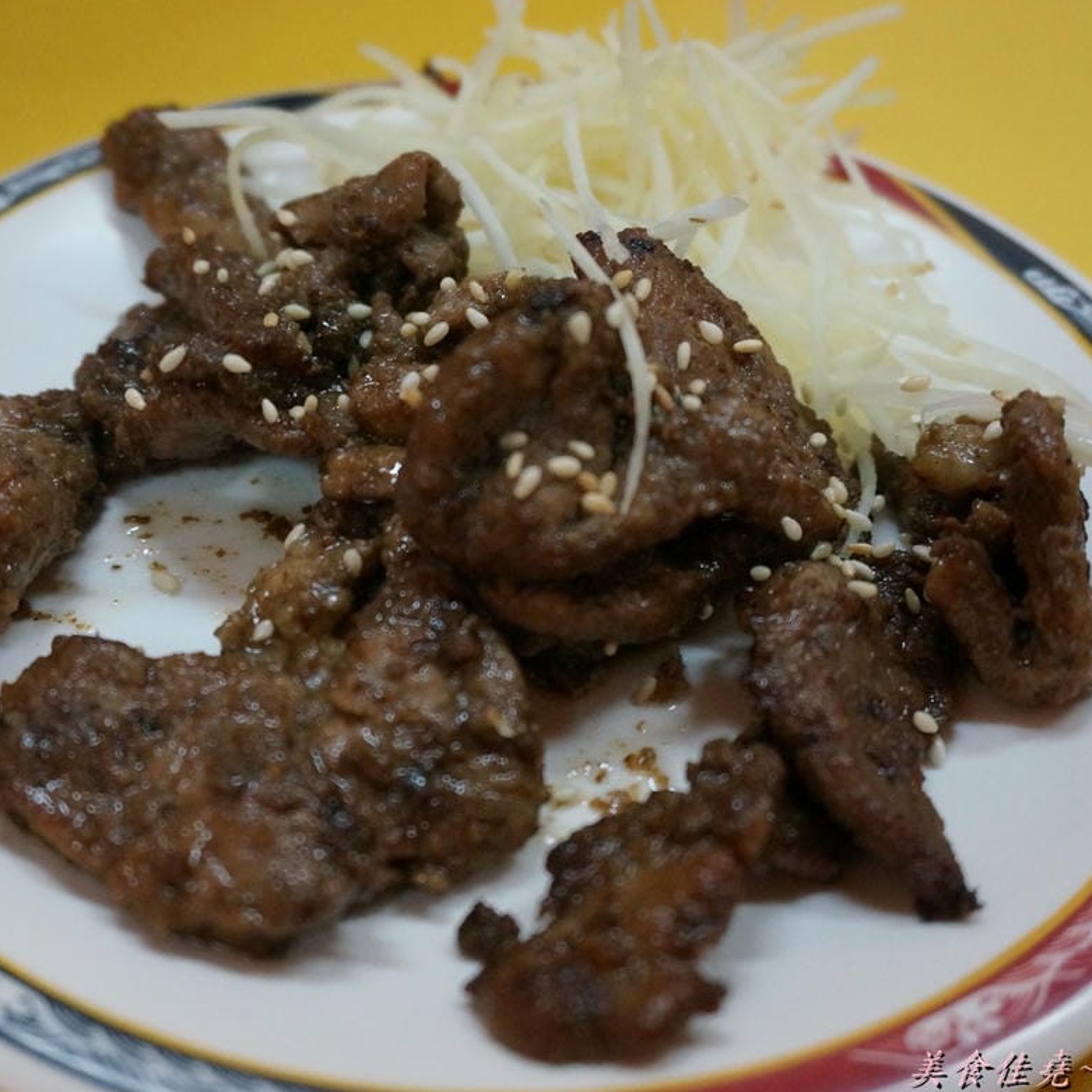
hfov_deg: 36.0
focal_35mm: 47
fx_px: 1677
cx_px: 453
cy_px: 544
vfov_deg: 36.1
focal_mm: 24
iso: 3200
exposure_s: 1/160
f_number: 4.5
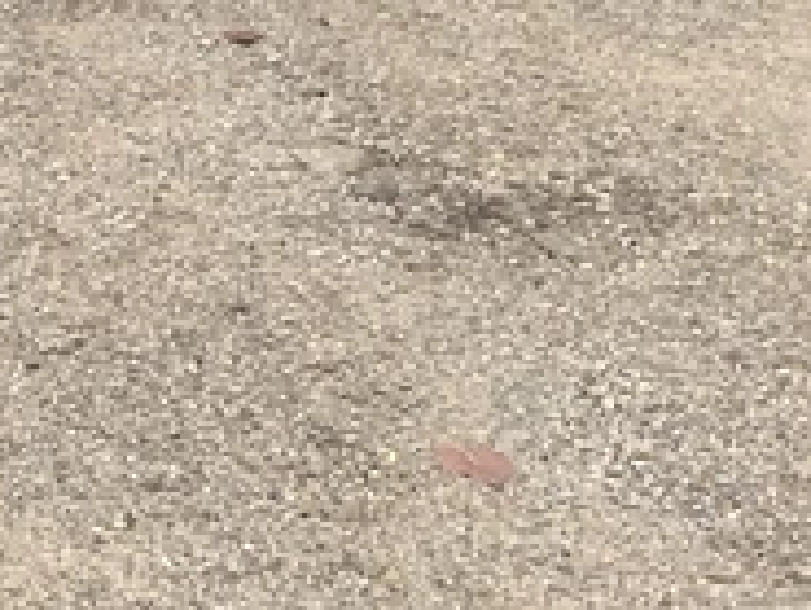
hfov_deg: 13.9
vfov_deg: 10.9
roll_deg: +0.3
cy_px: -533
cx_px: -649
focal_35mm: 126
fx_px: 2954
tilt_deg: -9.9
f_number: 2.4
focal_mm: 3.3
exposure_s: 1/120
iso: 50
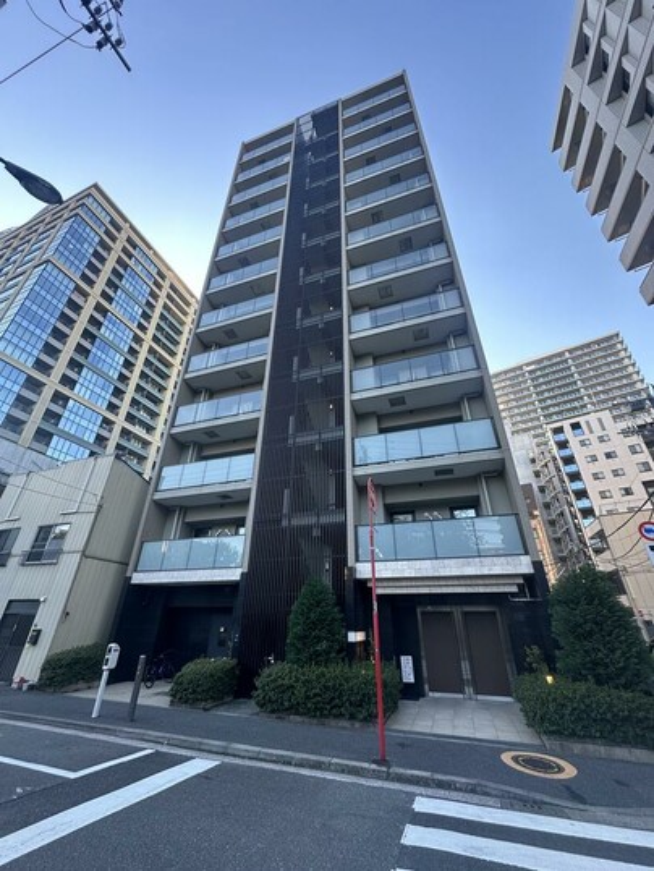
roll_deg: -1.7
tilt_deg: +28.7
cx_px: 327
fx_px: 352
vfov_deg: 102.0
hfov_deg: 85.7
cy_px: 436
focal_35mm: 14
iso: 50
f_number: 2.2
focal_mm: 2.22
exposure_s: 1/99
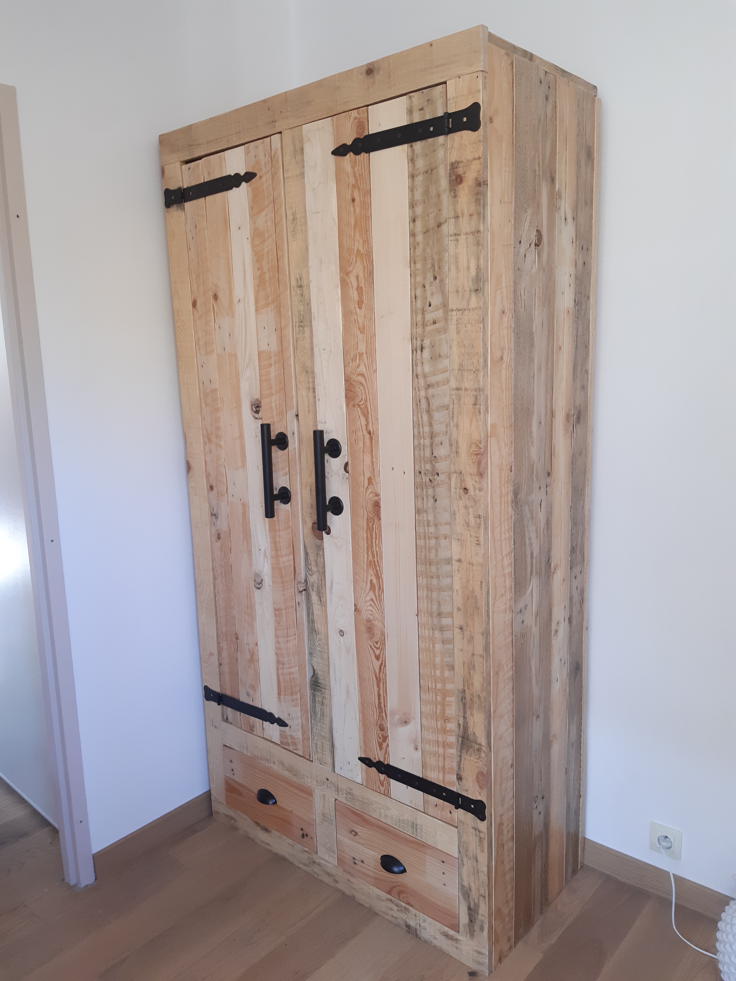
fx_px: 737
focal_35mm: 26
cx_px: 368
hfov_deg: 53.1
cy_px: 490
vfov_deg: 67.3
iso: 125
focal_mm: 3.92
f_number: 1.7
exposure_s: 1/50
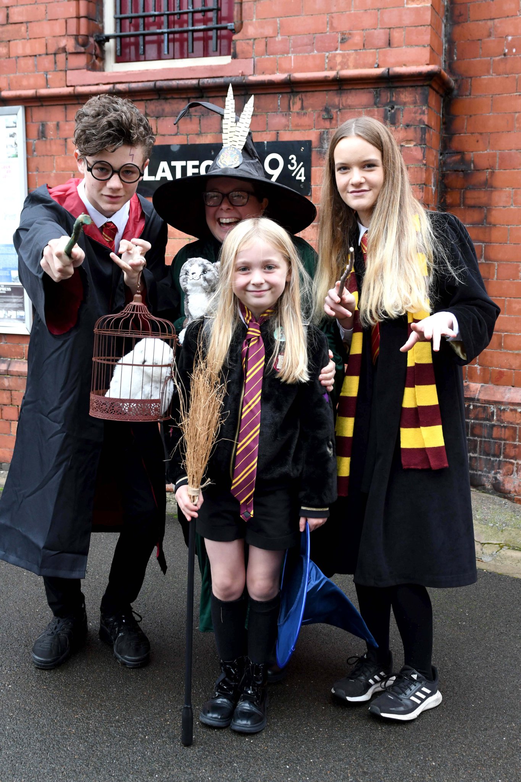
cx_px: 260
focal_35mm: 39
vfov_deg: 49.6
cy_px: 391
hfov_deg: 34.2
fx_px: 847
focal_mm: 26
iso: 800
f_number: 4.5
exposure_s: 1/80
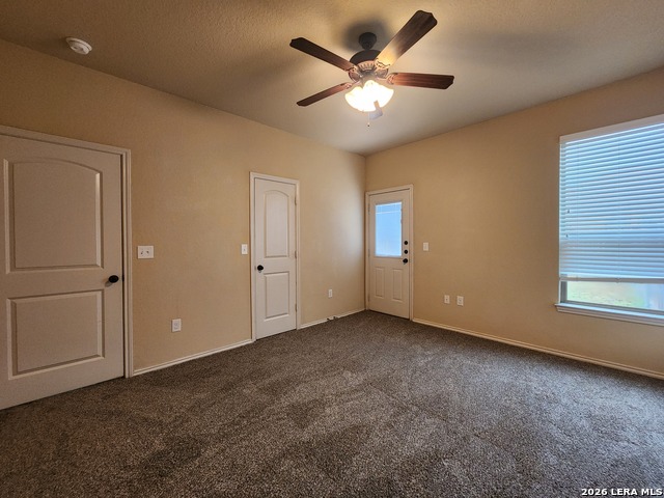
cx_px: 332
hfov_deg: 106.2
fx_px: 249
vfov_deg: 89.9
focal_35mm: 13
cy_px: 249
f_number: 2.2
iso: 320
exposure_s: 1/60
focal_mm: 2.2
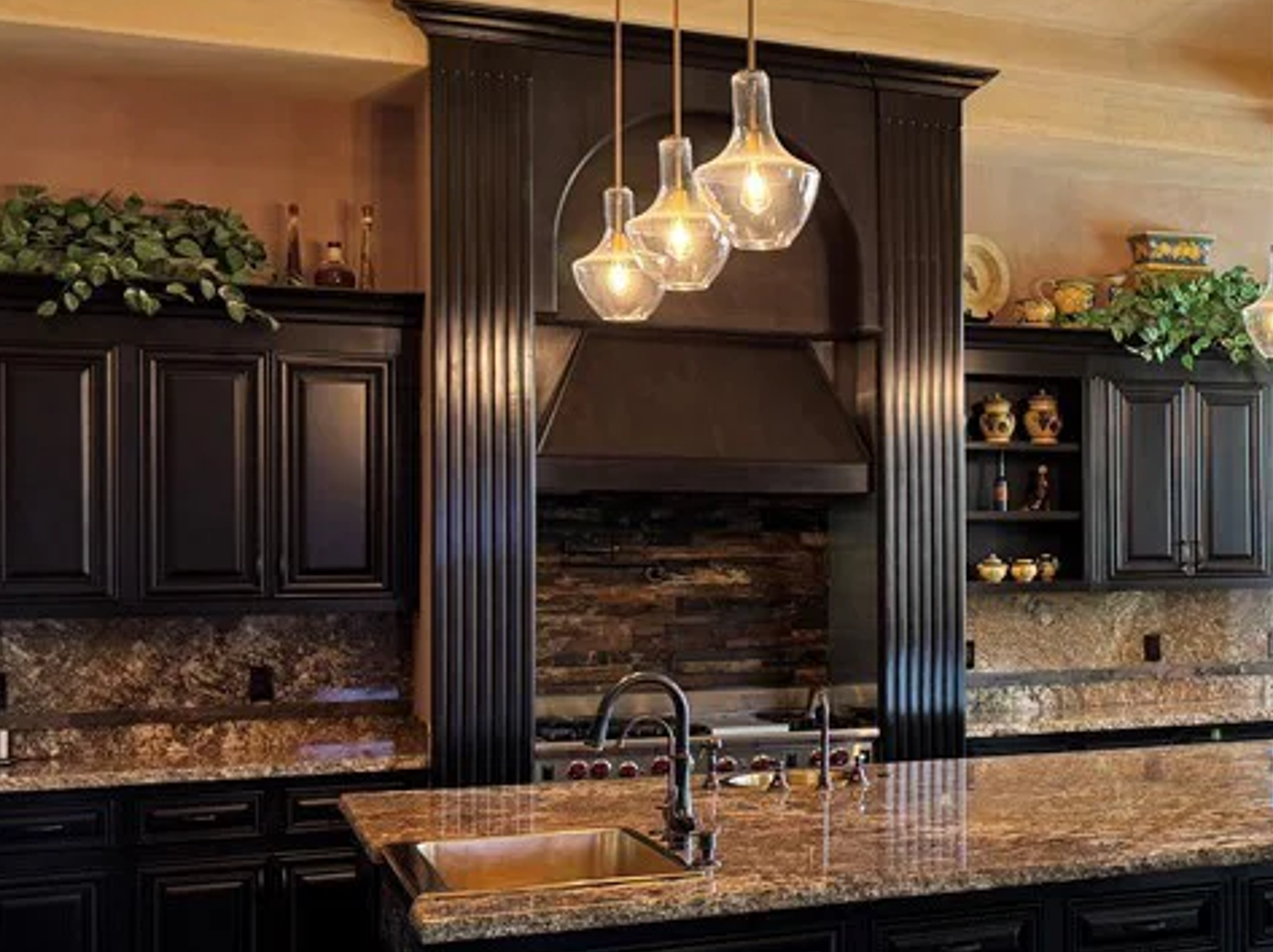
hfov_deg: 33.9
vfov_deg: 28.0
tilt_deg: +0.5
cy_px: 522
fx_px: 1911
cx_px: 1243
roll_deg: +0.5
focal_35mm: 52
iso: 125
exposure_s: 1/60
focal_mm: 6.76
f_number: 1.78
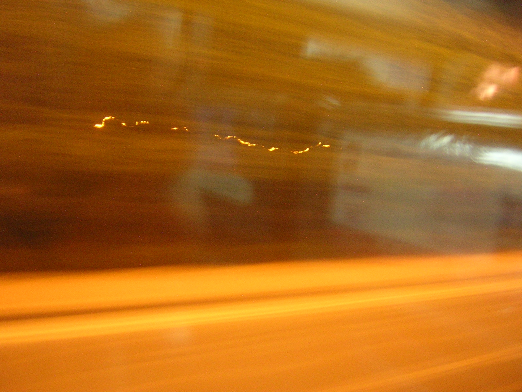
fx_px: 543
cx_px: 261
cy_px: 196
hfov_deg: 51.4
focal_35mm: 36
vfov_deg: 39.7
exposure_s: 2
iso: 400
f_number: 2.6
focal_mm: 4.7
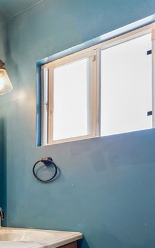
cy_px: 205
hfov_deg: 24.7
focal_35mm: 36
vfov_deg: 50.1
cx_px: -92
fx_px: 243
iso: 100
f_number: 13
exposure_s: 2.5
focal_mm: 14
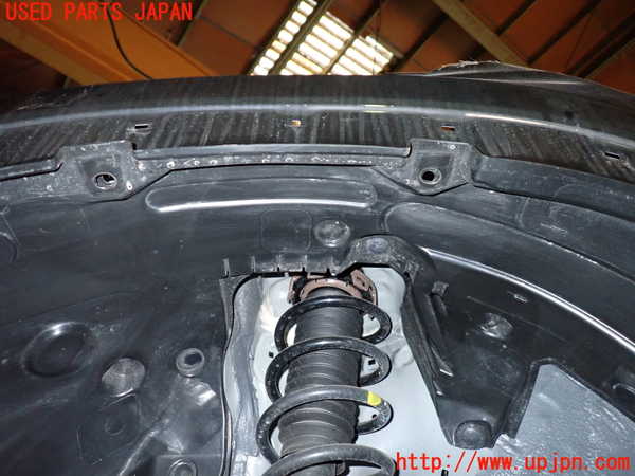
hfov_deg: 69.4
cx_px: 318
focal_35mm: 25
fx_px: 459
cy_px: 238
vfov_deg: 54.9
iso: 800
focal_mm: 4.5
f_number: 5.6
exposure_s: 1/30
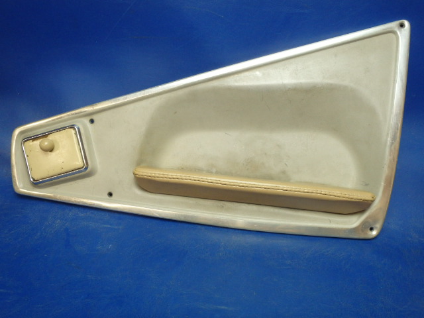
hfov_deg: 63.4
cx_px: 212
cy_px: 159
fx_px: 343
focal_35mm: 28
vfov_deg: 49.7
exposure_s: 1/30
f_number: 3.9
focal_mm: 5
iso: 320
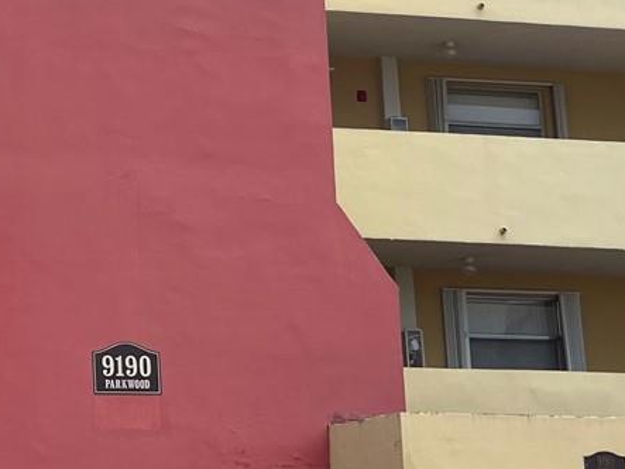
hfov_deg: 20.1
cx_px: -38
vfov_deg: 15.7
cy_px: 136
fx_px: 1697
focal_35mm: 94
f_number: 1.6
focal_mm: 5.1
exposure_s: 1/2571
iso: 50
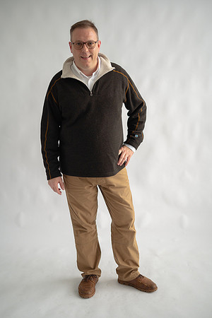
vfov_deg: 39.6
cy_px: 159
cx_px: 106
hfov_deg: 27.0
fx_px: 442
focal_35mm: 50
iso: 1000
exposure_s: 1/200
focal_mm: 50
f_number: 2
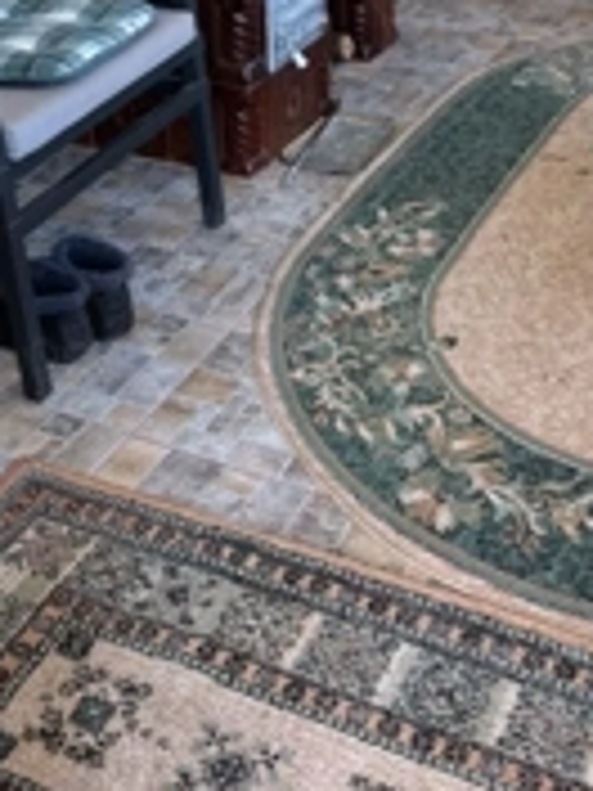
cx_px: 252
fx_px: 1348
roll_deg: +1.1
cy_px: -27
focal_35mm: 59
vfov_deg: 30.1
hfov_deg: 24.8
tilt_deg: -16.6
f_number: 1.6
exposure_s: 1/67
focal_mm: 5.96
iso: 125
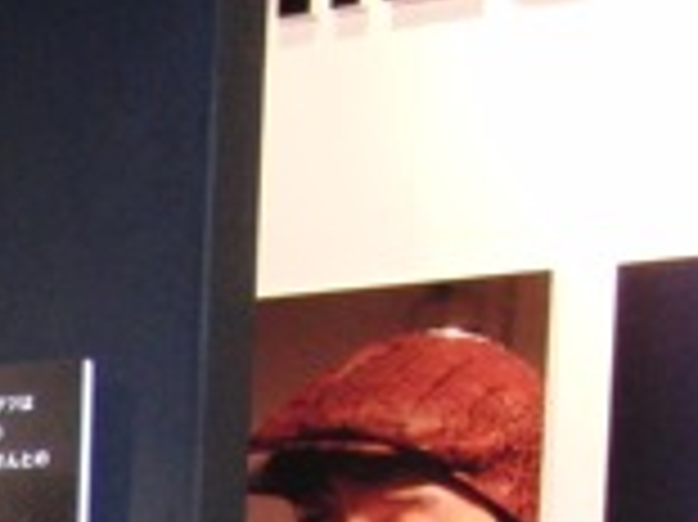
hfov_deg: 11.6
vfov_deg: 9.1
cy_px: 1076
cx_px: -703
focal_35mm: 153
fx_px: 3083
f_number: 3.6
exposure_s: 1/60
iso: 400
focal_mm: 6.42
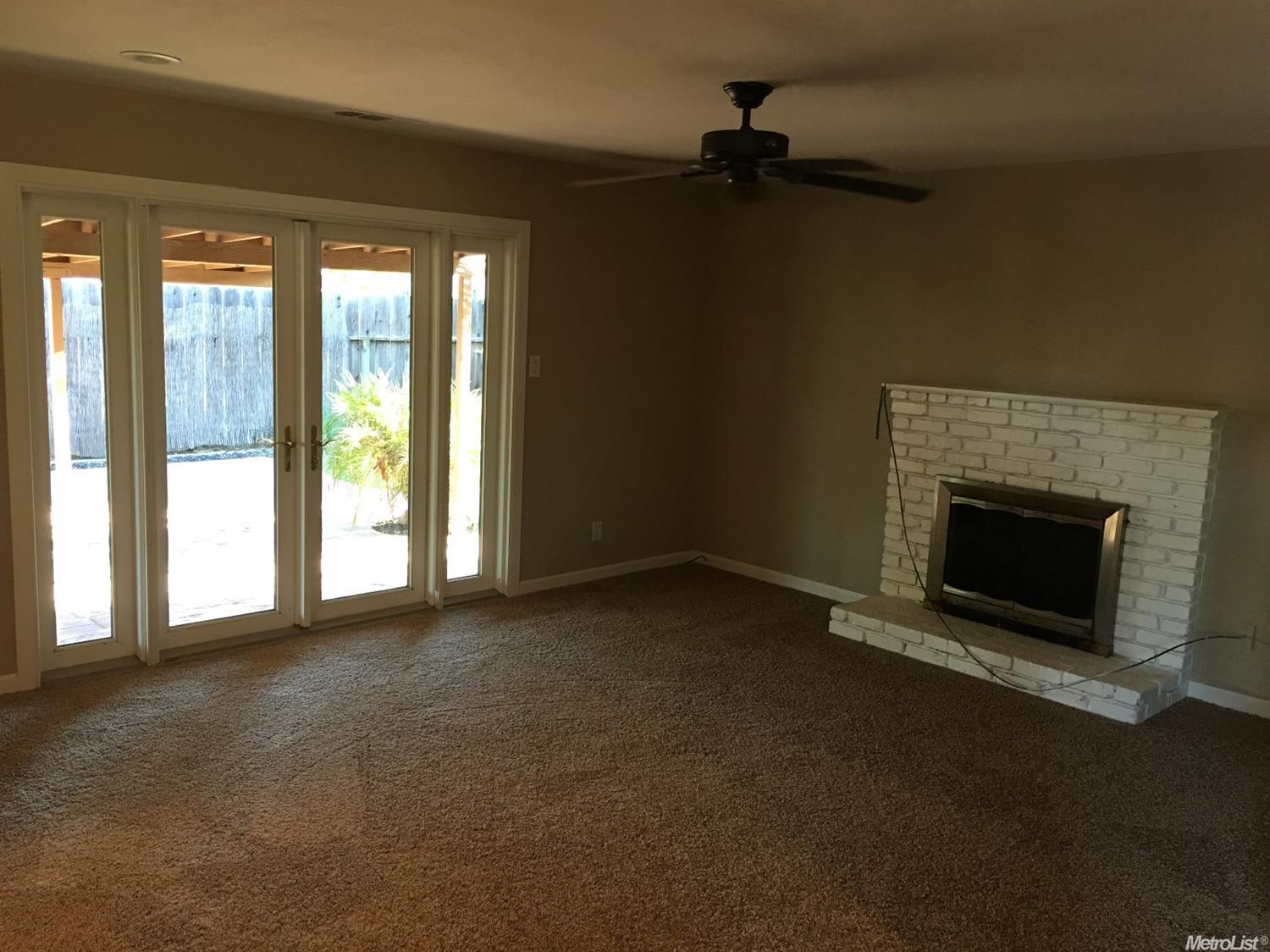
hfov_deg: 61.7
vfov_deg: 48.2
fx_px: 1064
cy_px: 476
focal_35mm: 29
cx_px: 635
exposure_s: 1/15
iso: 64
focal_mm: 4.15
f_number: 2.2
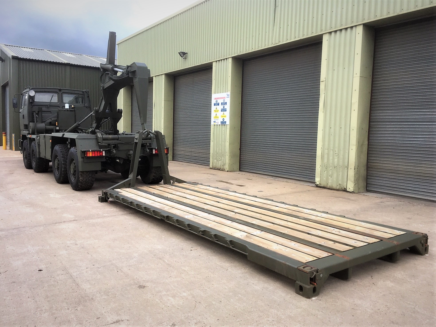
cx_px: 218
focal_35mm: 29
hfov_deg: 61.7
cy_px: 164
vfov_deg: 48.2
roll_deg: -1.5
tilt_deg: -5.6
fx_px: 365
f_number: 2.2
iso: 25
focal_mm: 4.15
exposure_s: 1/516
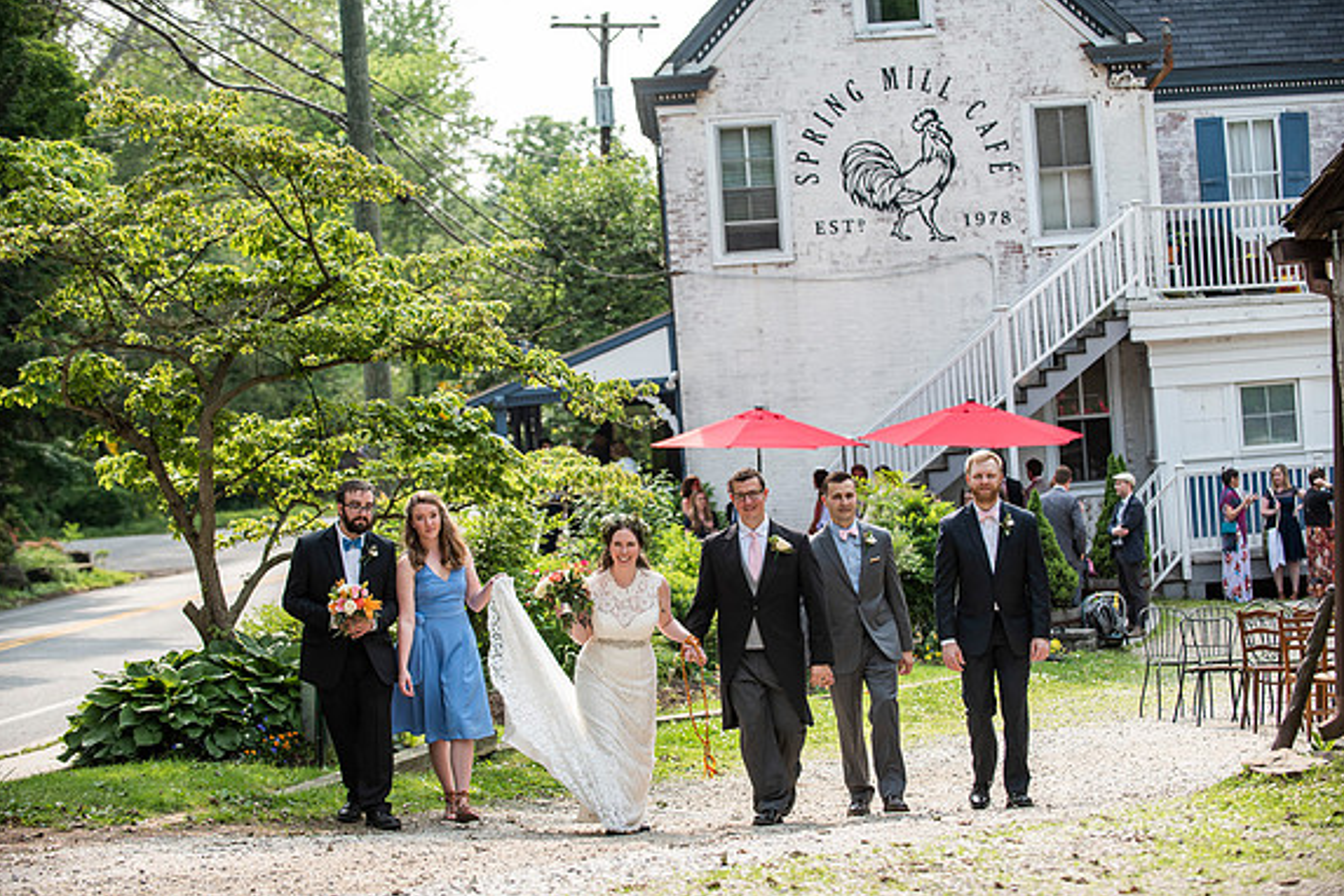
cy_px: 447
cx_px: 671
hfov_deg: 24.5
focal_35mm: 83
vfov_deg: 16.5
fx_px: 3098
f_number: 3.5
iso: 400
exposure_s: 1/1250
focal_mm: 82
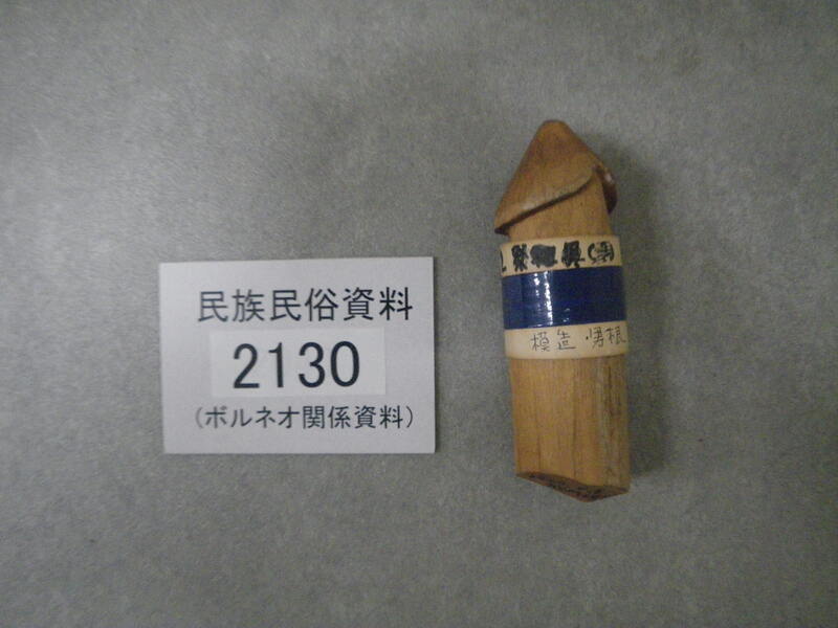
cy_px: 314
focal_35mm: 28
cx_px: 419
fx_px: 678
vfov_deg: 49.7
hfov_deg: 63.4
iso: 800
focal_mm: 5
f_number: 3.5
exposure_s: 1/40
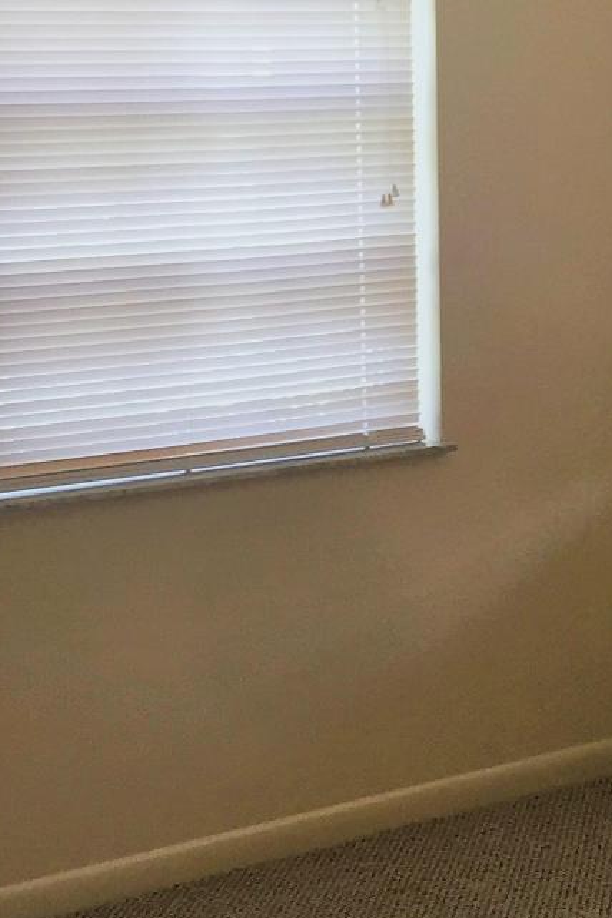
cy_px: 435
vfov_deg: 21.7
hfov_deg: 14.4
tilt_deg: -9.0
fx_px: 2397
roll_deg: +1.0
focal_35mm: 94
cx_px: 581
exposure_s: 1/60
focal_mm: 4.15
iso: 50
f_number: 2.2
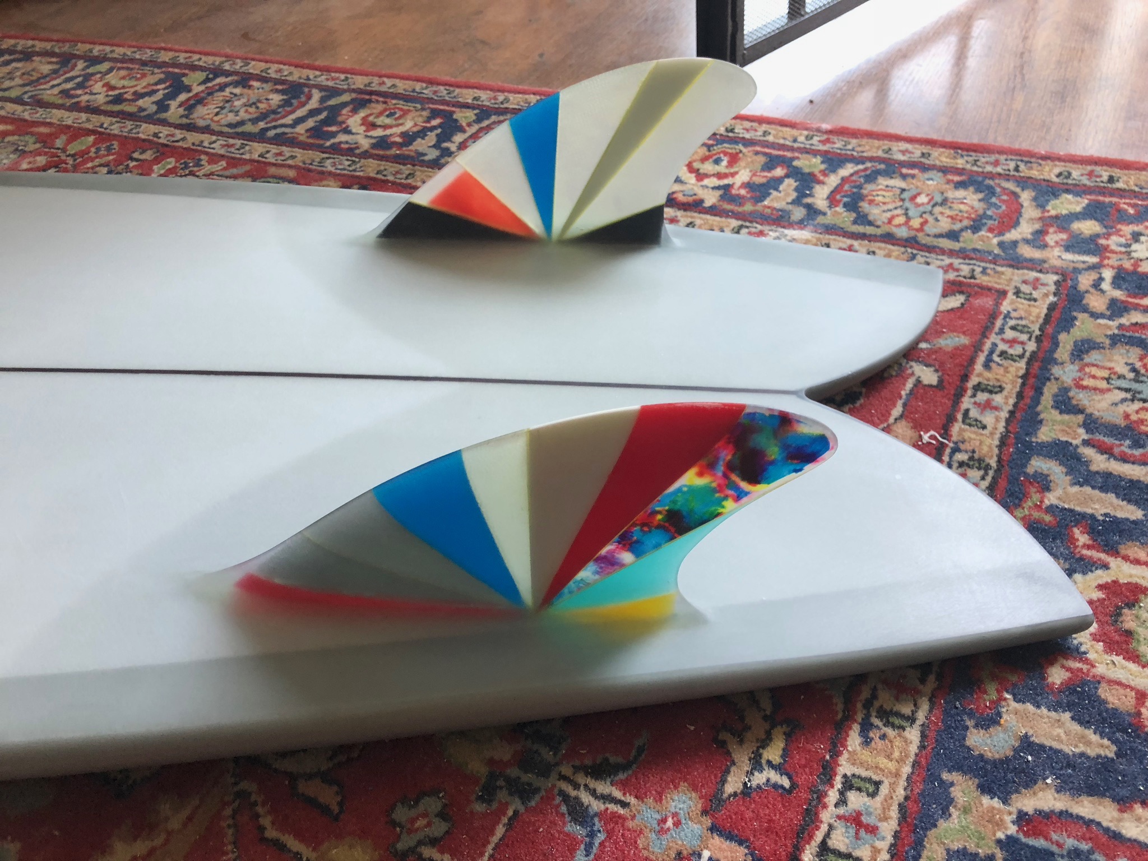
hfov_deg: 63.4
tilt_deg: -41.8
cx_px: 574
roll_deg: +6.7
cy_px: 430
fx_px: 929
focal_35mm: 28
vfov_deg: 49.7
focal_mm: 4
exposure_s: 1/30
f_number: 1.8
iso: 25
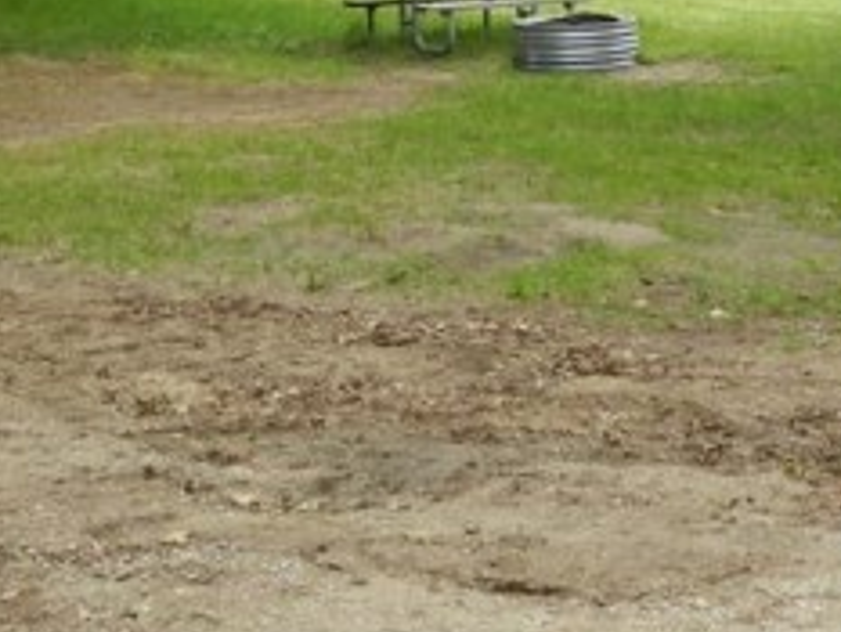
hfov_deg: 19.8
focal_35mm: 99
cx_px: 493
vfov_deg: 14.9
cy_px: 146
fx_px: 2406
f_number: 4.2
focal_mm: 8.2
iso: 160
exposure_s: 1/400
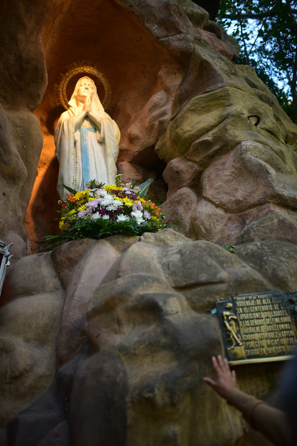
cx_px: 148
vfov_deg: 54.4
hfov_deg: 37.9
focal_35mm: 35
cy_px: 223
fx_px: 433
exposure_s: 1/250
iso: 320
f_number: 1.4
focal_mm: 35
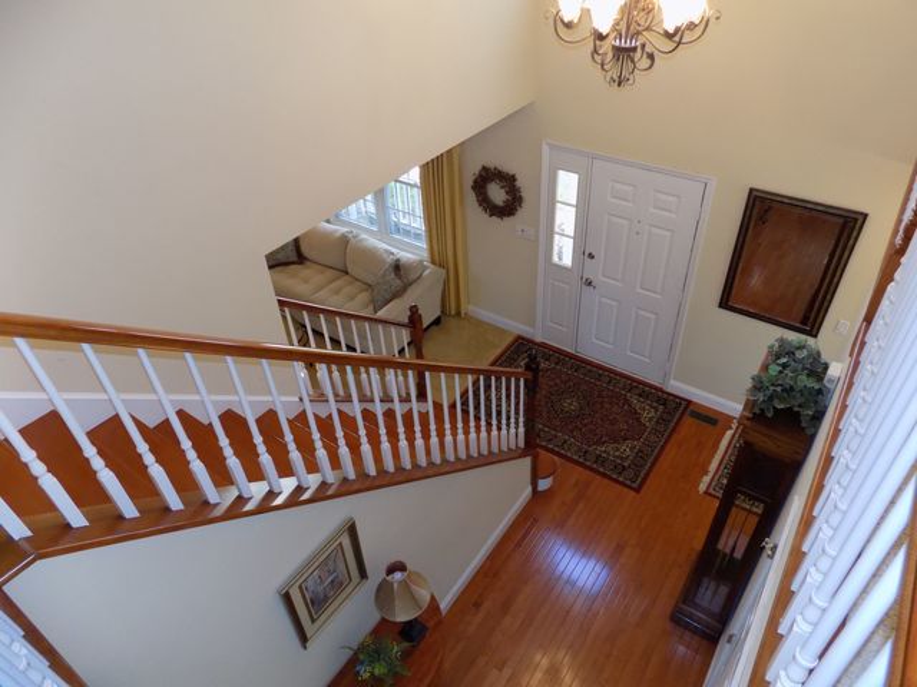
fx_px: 609
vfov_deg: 58.9
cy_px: 344
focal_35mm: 23
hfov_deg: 73.9
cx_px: 458
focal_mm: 4
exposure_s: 1/30
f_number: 3.1
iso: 280
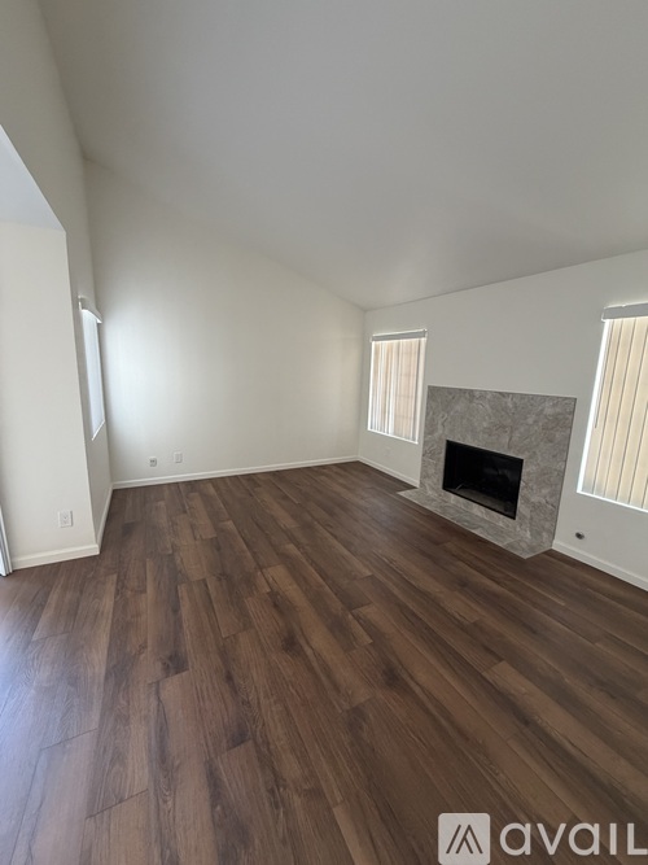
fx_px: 350
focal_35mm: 14
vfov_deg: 102.1
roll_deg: -3.1
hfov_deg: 85.7
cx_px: 324
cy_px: 432
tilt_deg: -10.1
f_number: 2.2
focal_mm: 2.22
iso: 320
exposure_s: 1/76
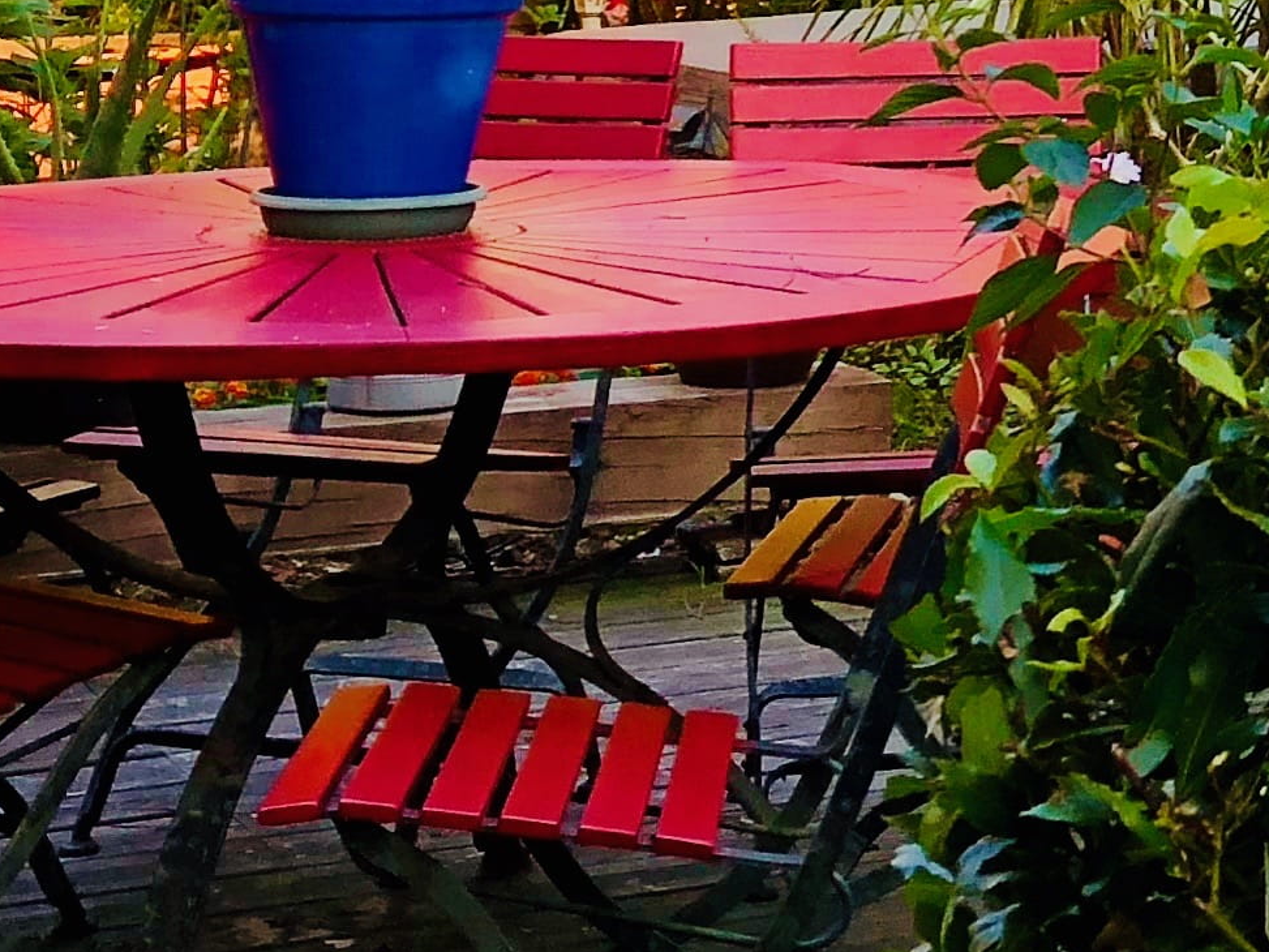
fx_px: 4253
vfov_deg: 12.3
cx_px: 1707
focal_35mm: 116
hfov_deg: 16.0
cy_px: -368
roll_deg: +1.8
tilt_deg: +1.4
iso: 20
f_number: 1.8
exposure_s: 1/124
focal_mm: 3.99
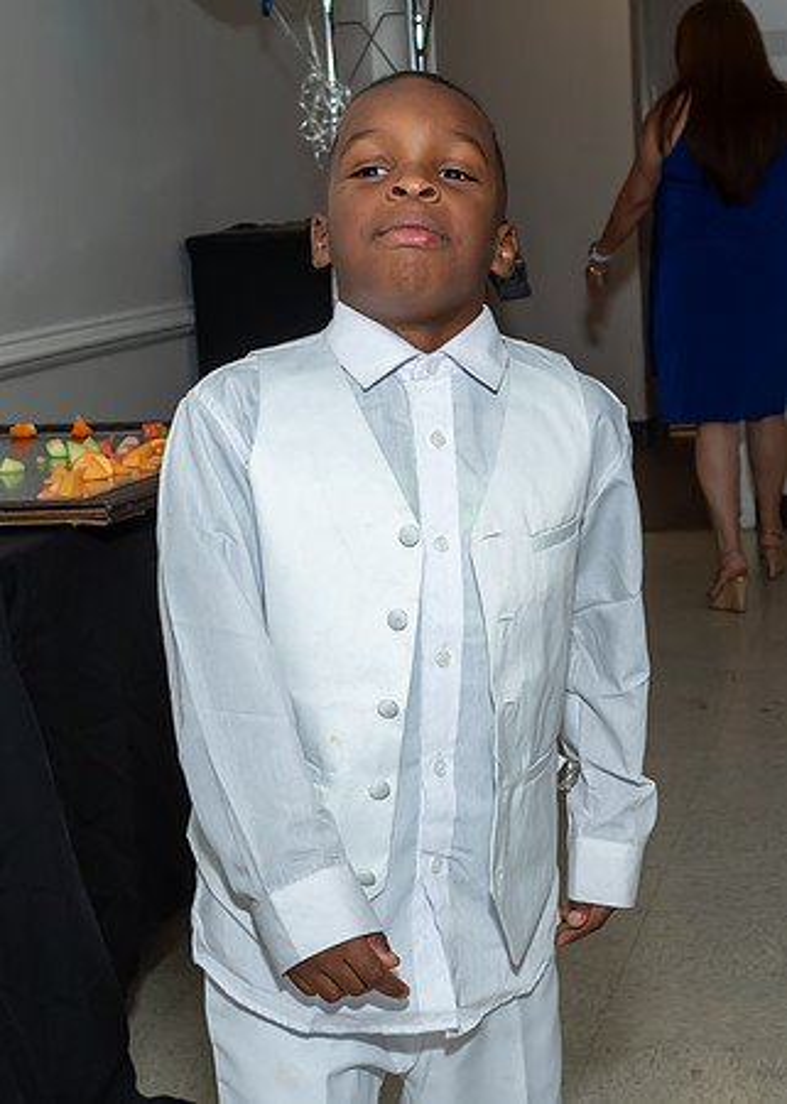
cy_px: 577
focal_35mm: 80
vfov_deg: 24.9
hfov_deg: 17.8
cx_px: 533
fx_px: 2503
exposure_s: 1/250
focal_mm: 28
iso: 500
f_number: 6.3
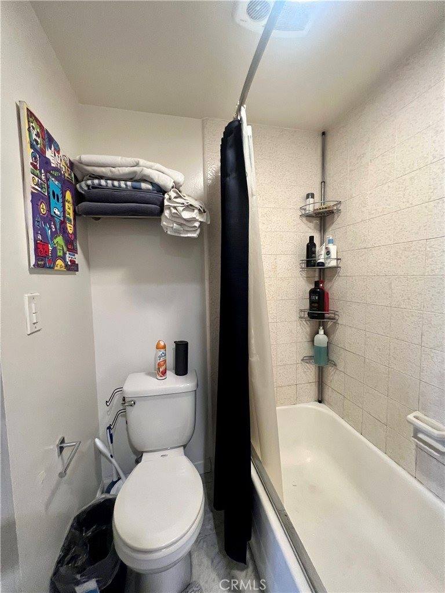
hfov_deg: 89.9
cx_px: 222
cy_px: 296
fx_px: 223
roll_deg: +2.1
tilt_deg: -2.4
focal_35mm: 13
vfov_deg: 106.2
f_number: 1.8
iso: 400
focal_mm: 1.57
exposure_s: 1/60
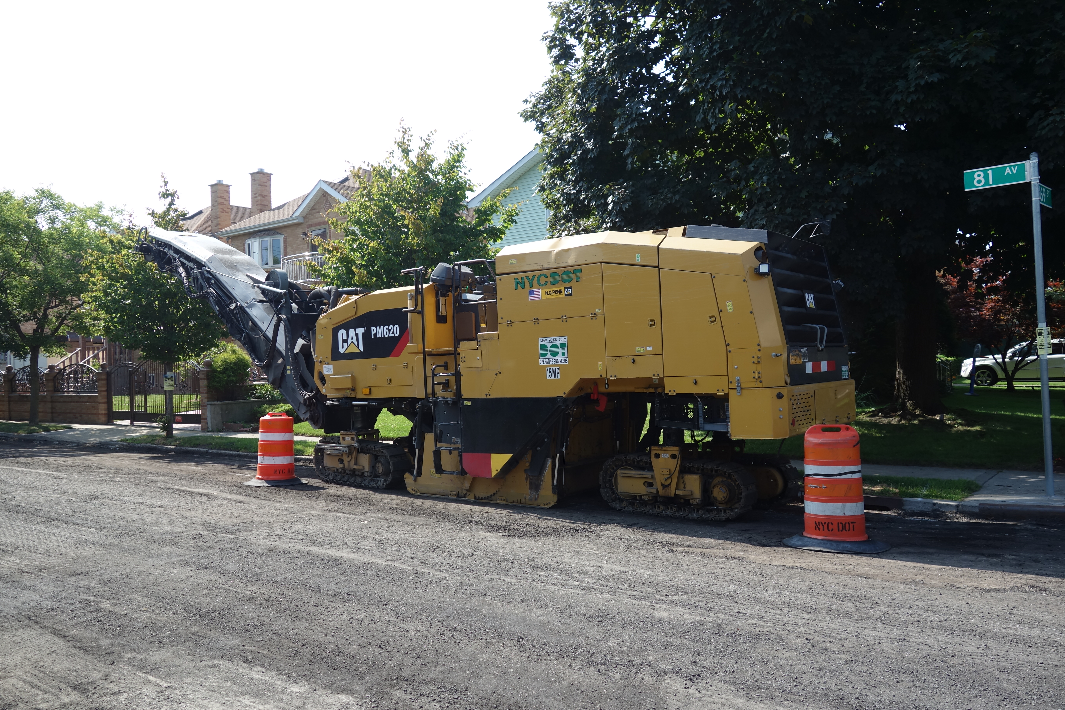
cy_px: 355
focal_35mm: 28
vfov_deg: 46.4
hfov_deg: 65.5
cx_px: 532
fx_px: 828
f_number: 4
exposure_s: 1/500
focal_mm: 10.4
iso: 125
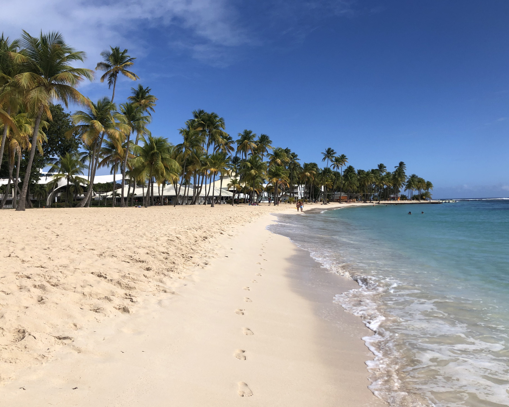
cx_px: 249
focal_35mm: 30
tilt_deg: +0.3
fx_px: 452
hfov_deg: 58.8
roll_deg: +2.3
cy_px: 203
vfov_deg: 48.5
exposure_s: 1/3690
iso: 20
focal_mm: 4
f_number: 1.8
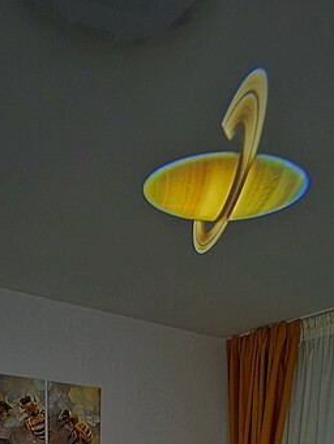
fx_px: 501
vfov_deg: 34.7
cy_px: 568
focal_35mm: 39
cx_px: 154
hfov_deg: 36.8
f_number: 1.9
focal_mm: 2.2
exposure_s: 1/8.34
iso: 1000
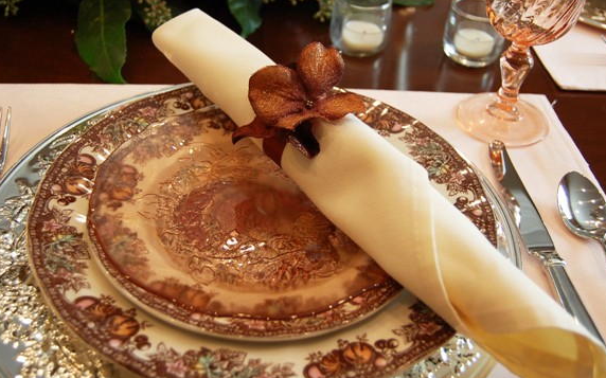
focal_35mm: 41
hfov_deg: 48.2
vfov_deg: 31.2
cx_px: 300
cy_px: 164
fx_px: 677
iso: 400
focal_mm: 24
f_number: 4
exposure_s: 1/30
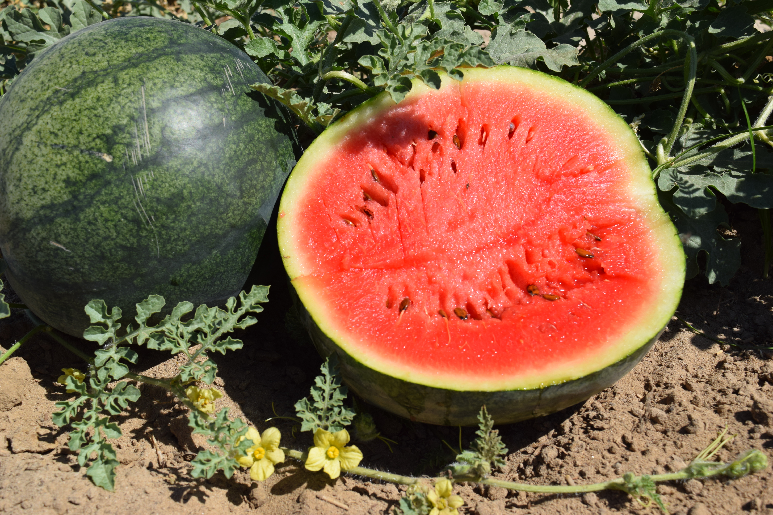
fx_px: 998
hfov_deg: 42.3
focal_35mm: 46
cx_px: 386
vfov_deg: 28.9
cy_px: 258
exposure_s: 1/640
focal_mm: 31
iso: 200
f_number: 9
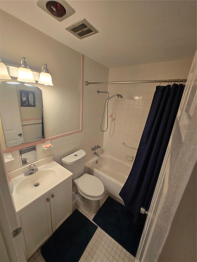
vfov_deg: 106.2
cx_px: 98
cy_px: 131
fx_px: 99
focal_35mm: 13
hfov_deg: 89.9
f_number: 2.2
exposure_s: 1/60
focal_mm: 1.7
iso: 125
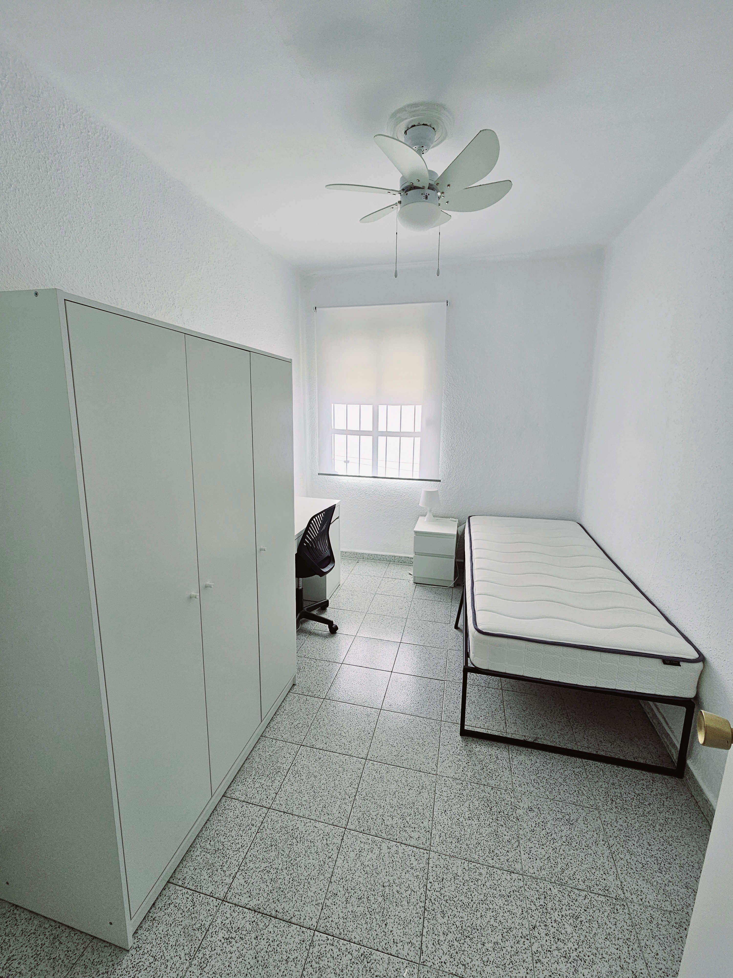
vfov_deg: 106.2
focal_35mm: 13
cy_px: 489
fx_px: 367
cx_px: 366
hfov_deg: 89.9
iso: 50
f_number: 2.2
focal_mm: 2.2
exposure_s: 1/185
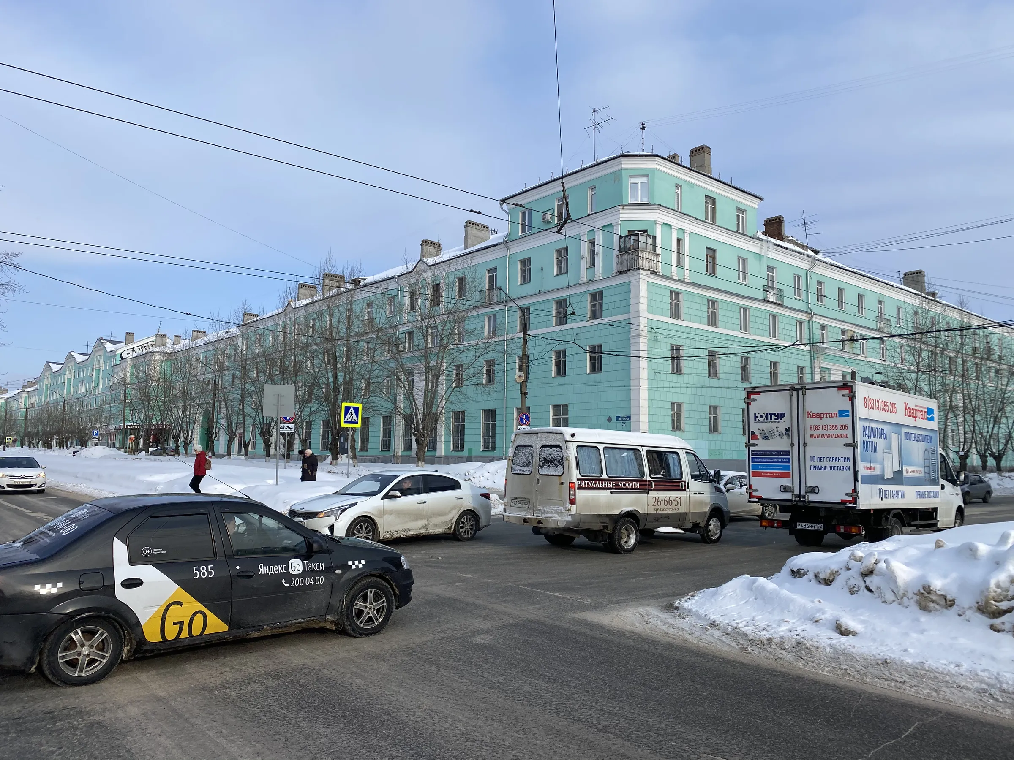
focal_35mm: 26
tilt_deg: +6.5
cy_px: 380
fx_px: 762
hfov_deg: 67.3
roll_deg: -1.3
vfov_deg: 53.1
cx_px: 507
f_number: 1.8
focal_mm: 4.25
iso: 32
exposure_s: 1/2625
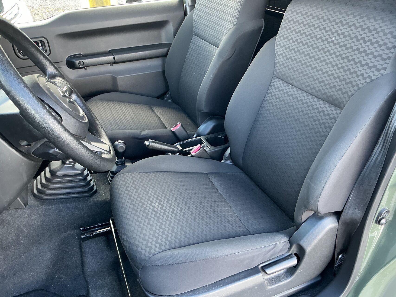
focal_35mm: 29
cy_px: 148
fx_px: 332
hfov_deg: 61.7
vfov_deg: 48.2
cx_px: 198
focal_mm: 3
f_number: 1.8
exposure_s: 1/60
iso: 100
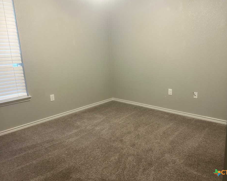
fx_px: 188
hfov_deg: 62.1
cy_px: 88
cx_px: 124
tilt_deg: -11.7
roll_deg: +3.9
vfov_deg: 51.5
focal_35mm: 28
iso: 125
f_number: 1.5
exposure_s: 1/60
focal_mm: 5.7
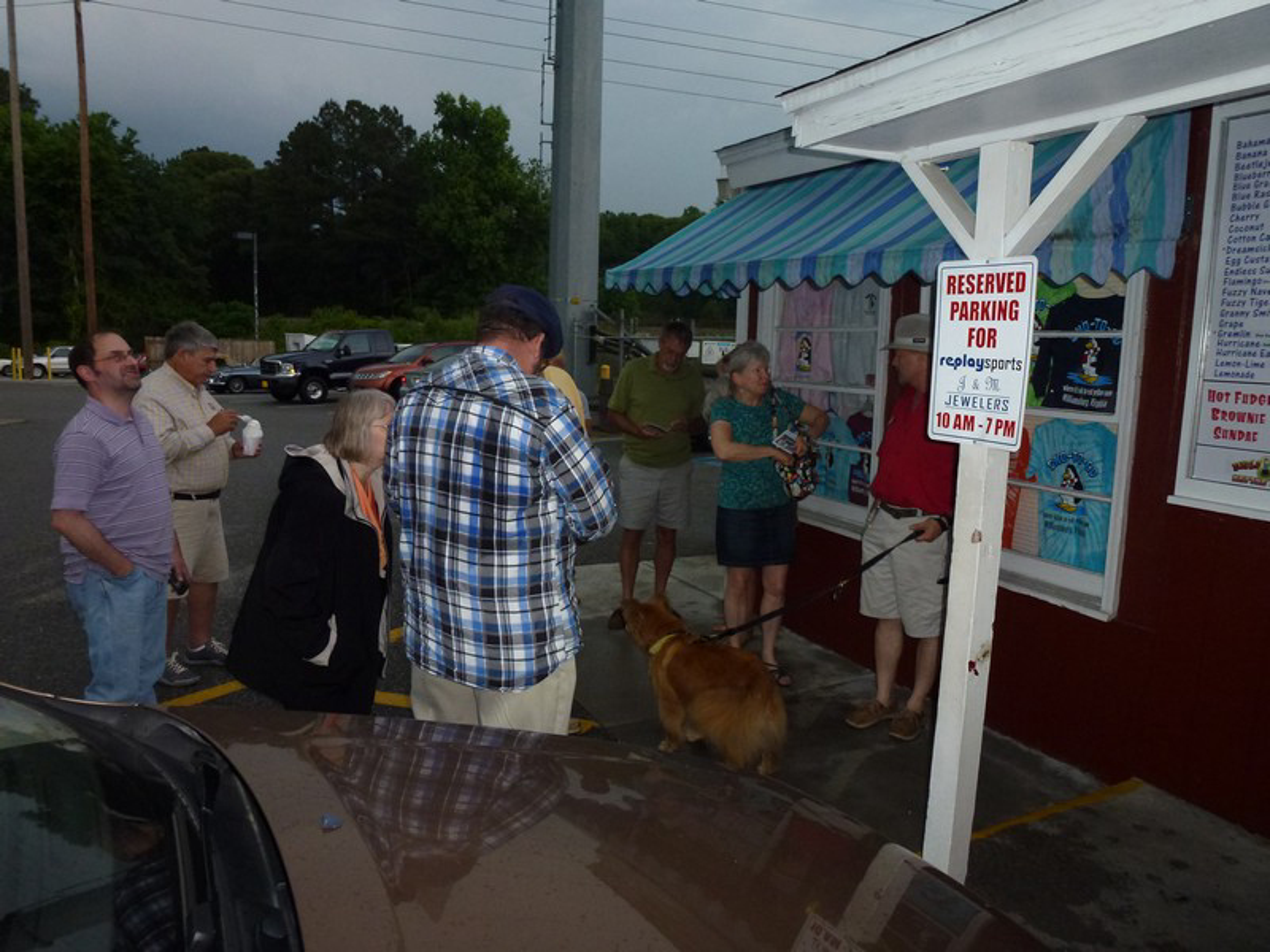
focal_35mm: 24
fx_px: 881
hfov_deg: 71.6
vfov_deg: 56.8
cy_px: 476
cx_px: 635
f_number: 3.3
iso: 250
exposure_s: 1/60
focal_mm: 4.3
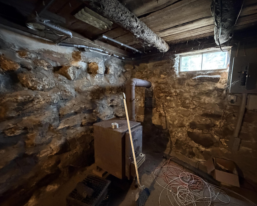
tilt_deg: -8.0
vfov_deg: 84.0
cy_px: 104
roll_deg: -0.3
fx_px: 114
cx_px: 137
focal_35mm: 15
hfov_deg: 96.7
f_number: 2.2
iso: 2500
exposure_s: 1/30
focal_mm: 2.22
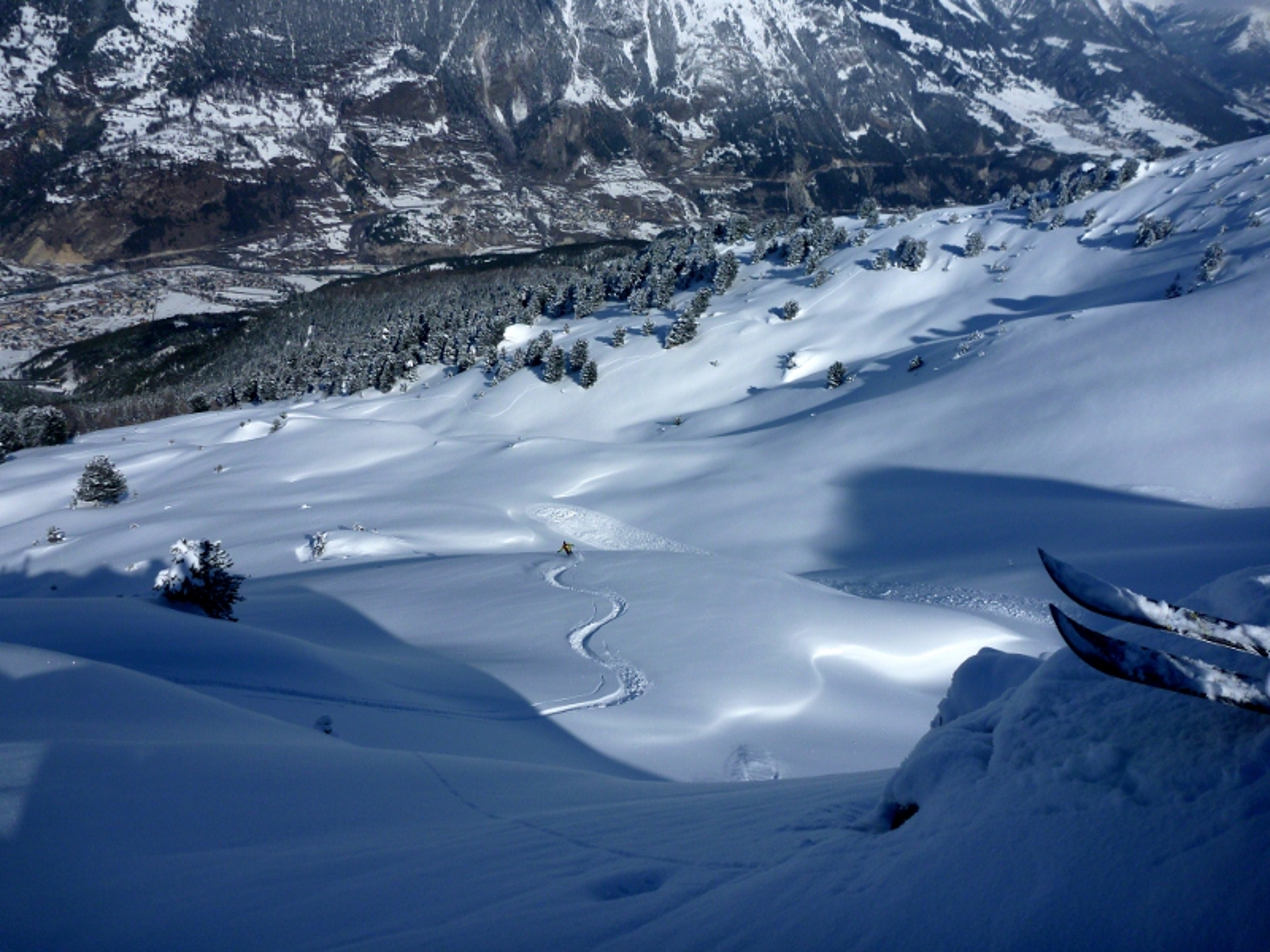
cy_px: 476
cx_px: 635
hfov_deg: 63.4
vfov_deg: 49.7
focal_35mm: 28
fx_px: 1027
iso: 80
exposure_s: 1/320
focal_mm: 4.9
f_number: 10
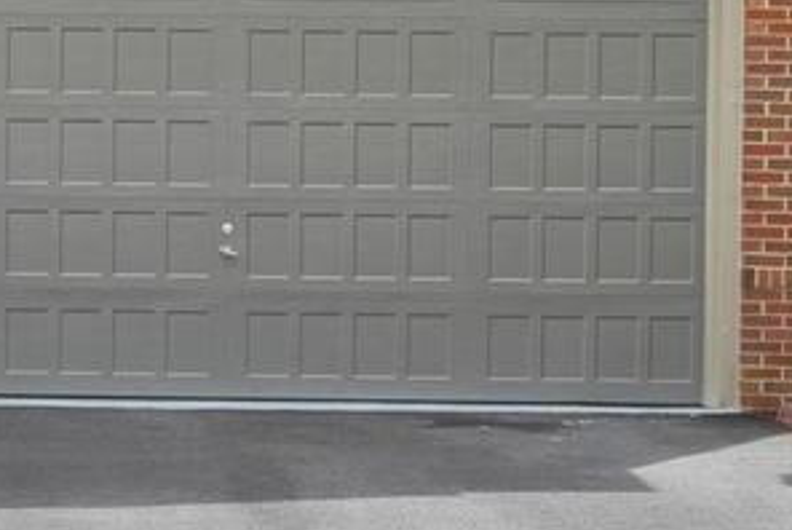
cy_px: -262
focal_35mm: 170
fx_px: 3744
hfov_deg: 12.1
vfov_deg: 7.9
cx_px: 369
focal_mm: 35
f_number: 8
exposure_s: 1/160
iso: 250
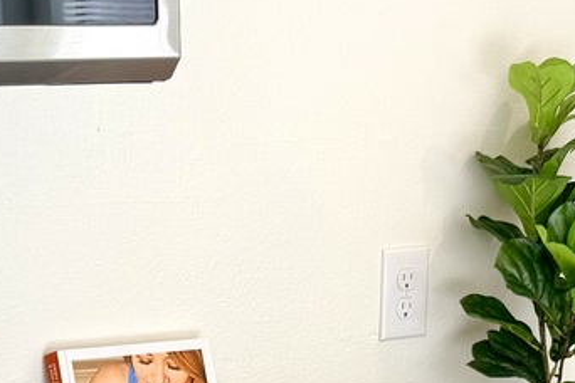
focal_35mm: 105
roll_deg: +1.9
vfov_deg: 12.8
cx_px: 244
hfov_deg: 19.4
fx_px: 1677
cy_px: 438
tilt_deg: -13.8
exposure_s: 1/120
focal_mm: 6.76
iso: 64
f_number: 1.78
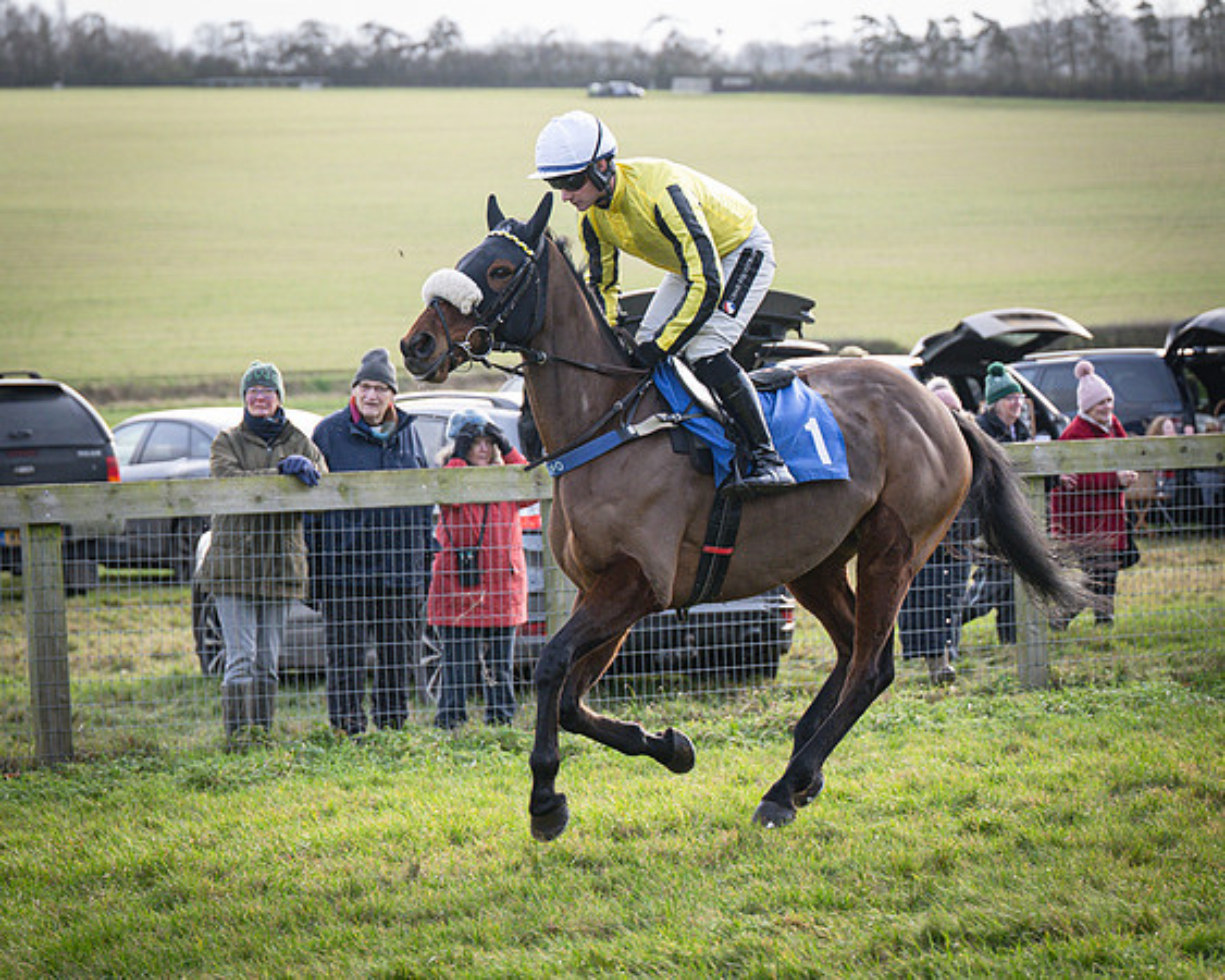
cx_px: 665
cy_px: 526
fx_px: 5321
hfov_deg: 13.1
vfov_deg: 10.5
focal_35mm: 147
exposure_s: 1/2000
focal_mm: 73
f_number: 2.8
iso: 800
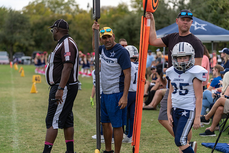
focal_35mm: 115
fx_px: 732
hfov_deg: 17.8
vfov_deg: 11.9
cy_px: 76
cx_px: 114
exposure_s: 1/1250
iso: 200
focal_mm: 115
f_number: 3.5
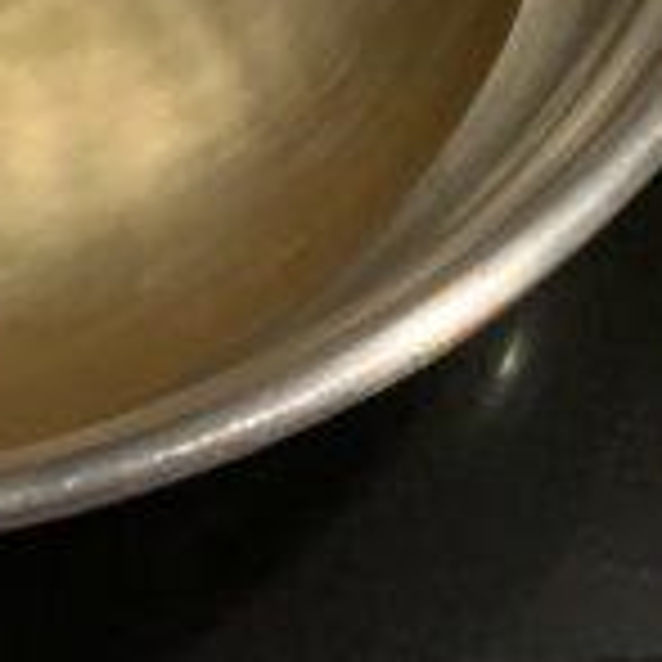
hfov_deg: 10.7
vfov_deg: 10.6
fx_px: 3462
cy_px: -311
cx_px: -144
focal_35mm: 160
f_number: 1.8
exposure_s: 1/60
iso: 320
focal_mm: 4.25
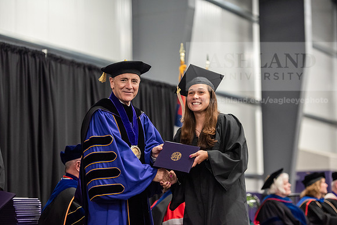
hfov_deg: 18.3
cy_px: 112
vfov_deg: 12.2
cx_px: 168
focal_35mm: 112
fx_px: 1049
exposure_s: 1/200
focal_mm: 112
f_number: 3.2
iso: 2500
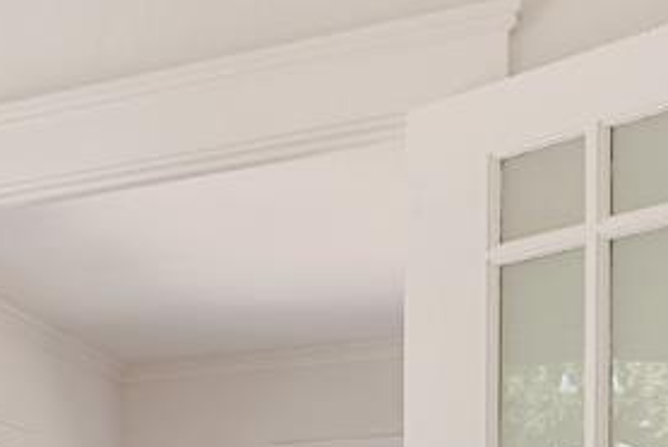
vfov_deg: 12.9
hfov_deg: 15.6
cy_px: 795
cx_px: -750
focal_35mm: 97
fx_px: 1802
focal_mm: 18
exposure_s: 1/50
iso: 800
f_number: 9
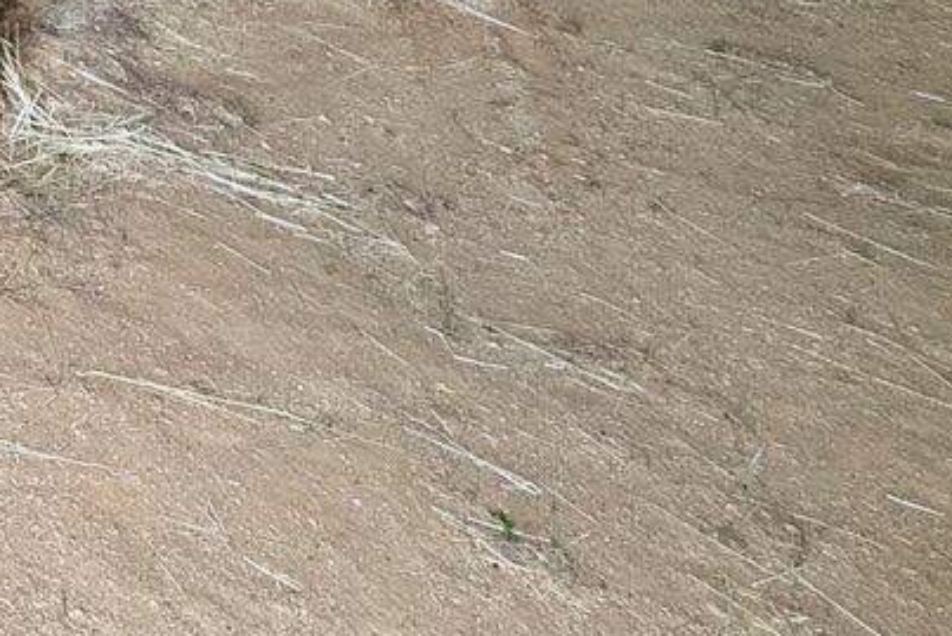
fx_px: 1614
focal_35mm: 61
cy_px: -790
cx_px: -810
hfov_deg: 20.9
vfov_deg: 15.4
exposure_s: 1/5
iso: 400
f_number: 7.1
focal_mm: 12
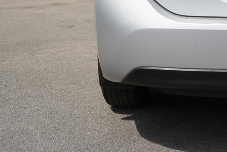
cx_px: 242
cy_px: -27
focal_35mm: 100
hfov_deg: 19.6
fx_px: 631
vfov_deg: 13.4
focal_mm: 39
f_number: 5
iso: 100
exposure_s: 1/1000
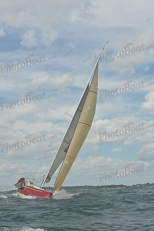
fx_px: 456
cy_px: 116
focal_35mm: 71
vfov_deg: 28.5
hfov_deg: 19.2
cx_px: 78
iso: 320
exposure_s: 1/1250
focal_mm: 70
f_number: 10
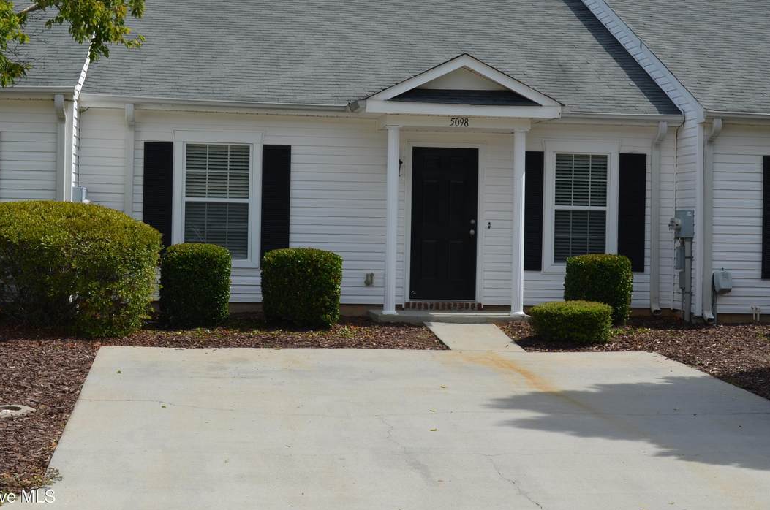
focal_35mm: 62
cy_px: 215
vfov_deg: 21.8
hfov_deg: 32.4
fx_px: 1324
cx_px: 393
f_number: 8
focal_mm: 34
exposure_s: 1/250
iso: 100
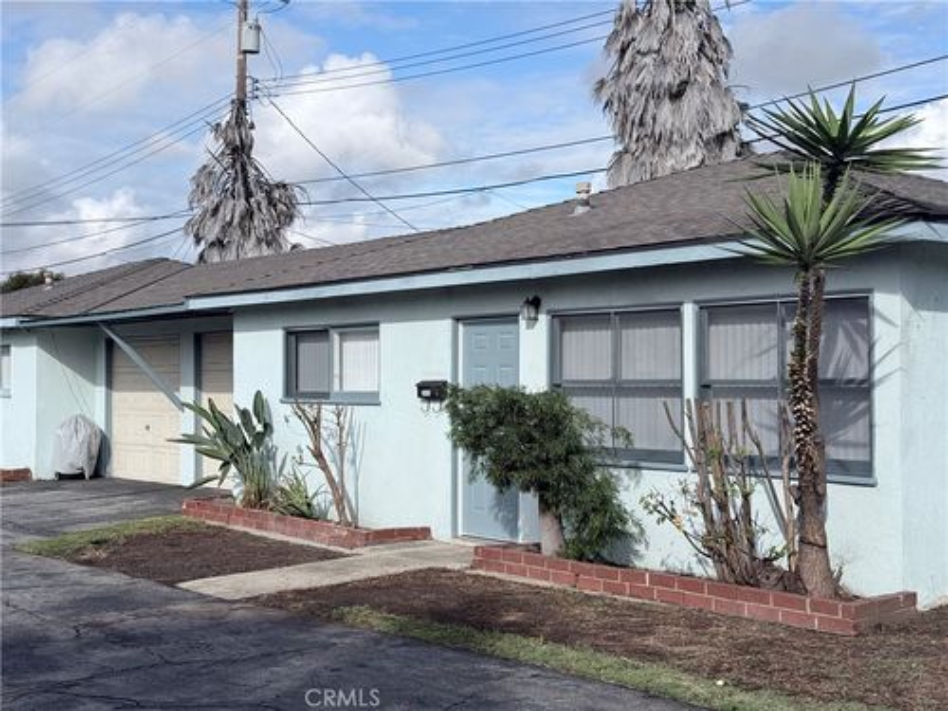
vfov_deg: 30.3
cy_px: 356
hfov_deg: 39.7
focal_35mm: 48
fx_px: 1315
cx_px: 474
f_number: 1.78
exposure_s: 1/7143
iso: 64
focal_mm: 6.76
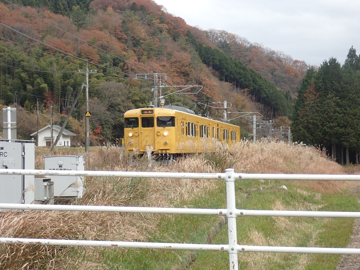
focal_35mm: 88
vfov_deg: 16.8
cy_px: 135
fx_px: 915
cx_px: 180
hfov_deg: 22.3
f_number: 4.5
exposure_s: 1/160
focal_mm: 15.66
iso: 125
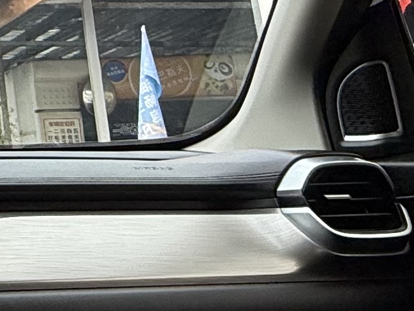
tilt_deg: +14.3
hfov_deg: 18.3
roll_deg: +1.2
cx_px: -304
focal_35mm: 87
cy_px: -68
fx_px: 1041
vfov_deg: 16.3
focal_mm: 2.22
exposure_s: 1/502
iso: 64
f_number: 2.2
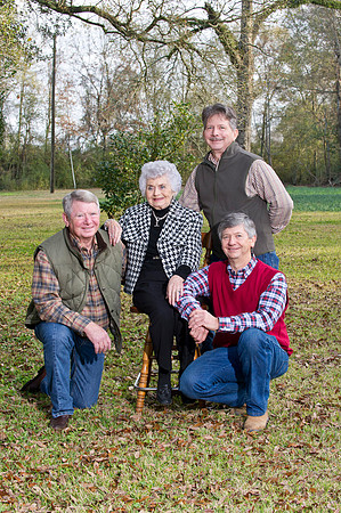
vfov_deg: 28.9
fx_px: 997
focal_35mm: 70
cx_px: 170
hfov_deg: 19.4
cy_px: 256
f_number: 8
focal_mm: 70
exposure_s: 1/160
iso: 800
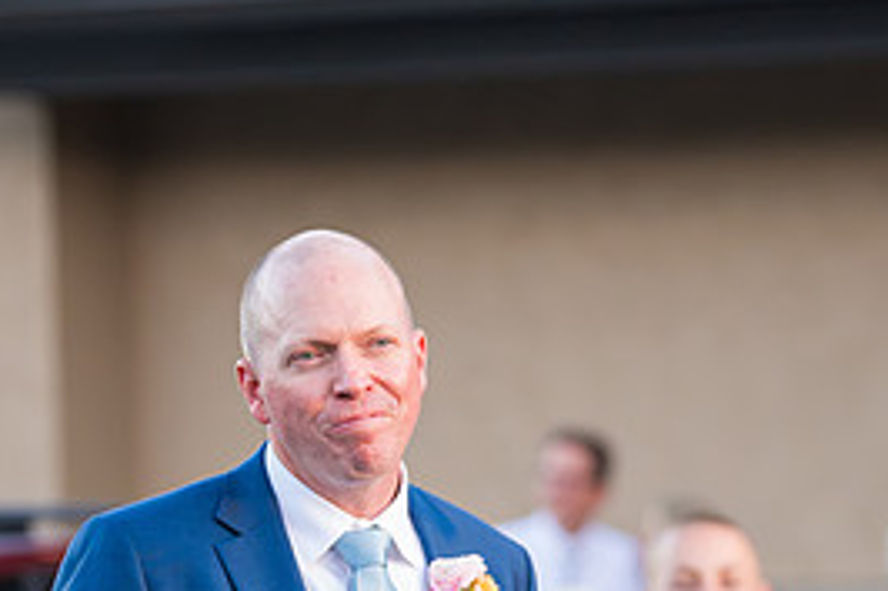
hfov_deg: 6.6
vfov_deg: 4.4
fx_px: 7740
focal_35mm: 314
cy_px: 608
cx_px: 564
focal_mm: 120
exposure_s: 1/1600
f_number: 2.8
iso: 4000
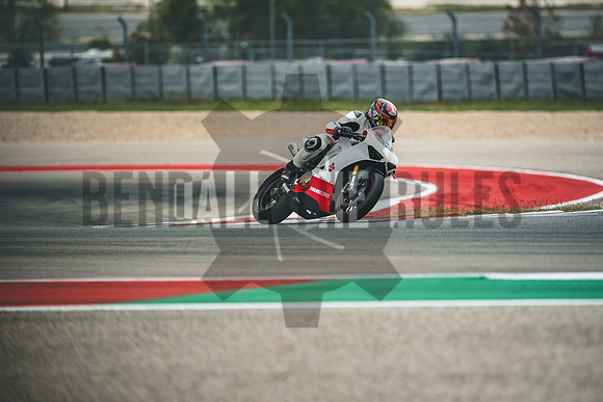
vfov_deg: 4.6
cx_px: 302
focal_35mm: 300
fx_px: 5026
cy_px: 201
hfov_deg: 6.9
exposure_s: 1/1600
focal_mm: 200
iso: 250
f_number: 2
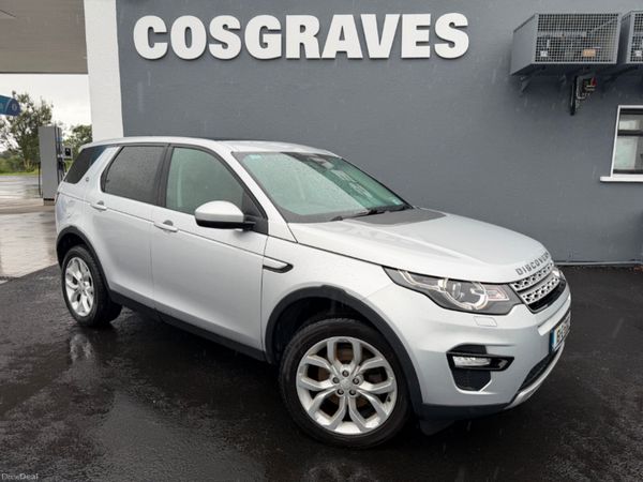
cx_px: 322
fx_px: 446
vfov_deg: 56.8
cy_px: 241
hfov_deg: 71.6
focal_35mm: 24
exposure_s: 1/358
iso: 80
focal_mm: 6.76
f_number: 1.78
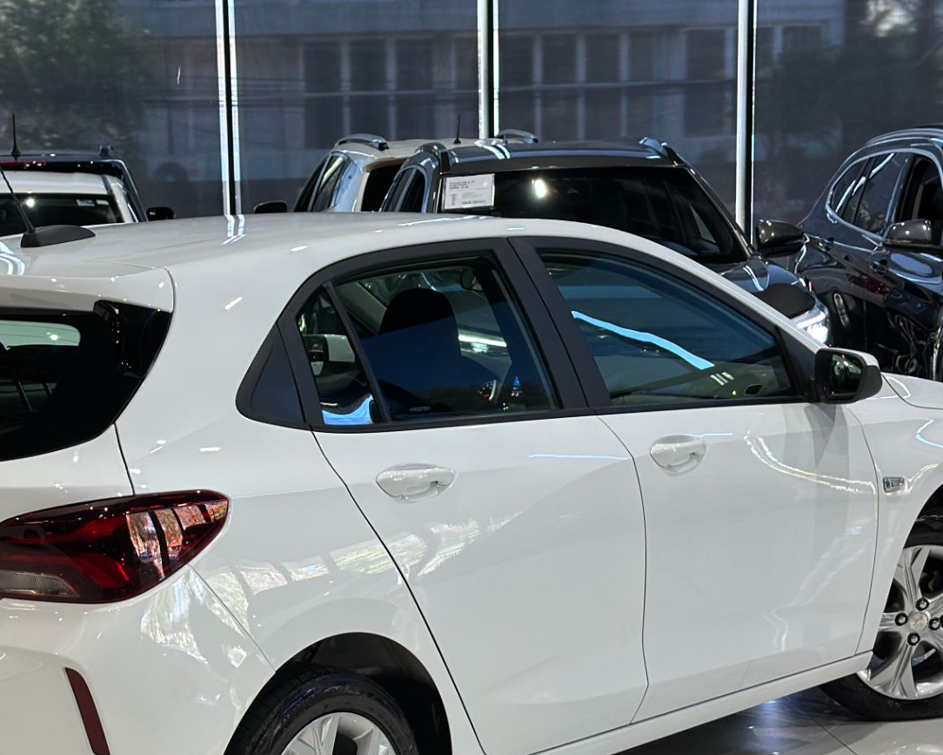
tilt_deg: -10.3
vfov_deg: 18.4
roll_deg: +1.5
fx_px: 2316
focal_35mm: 83
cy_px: 573
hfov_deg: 22.9
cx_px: 317
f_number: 1.78
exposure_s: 1/120
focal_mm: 6.86
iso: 100
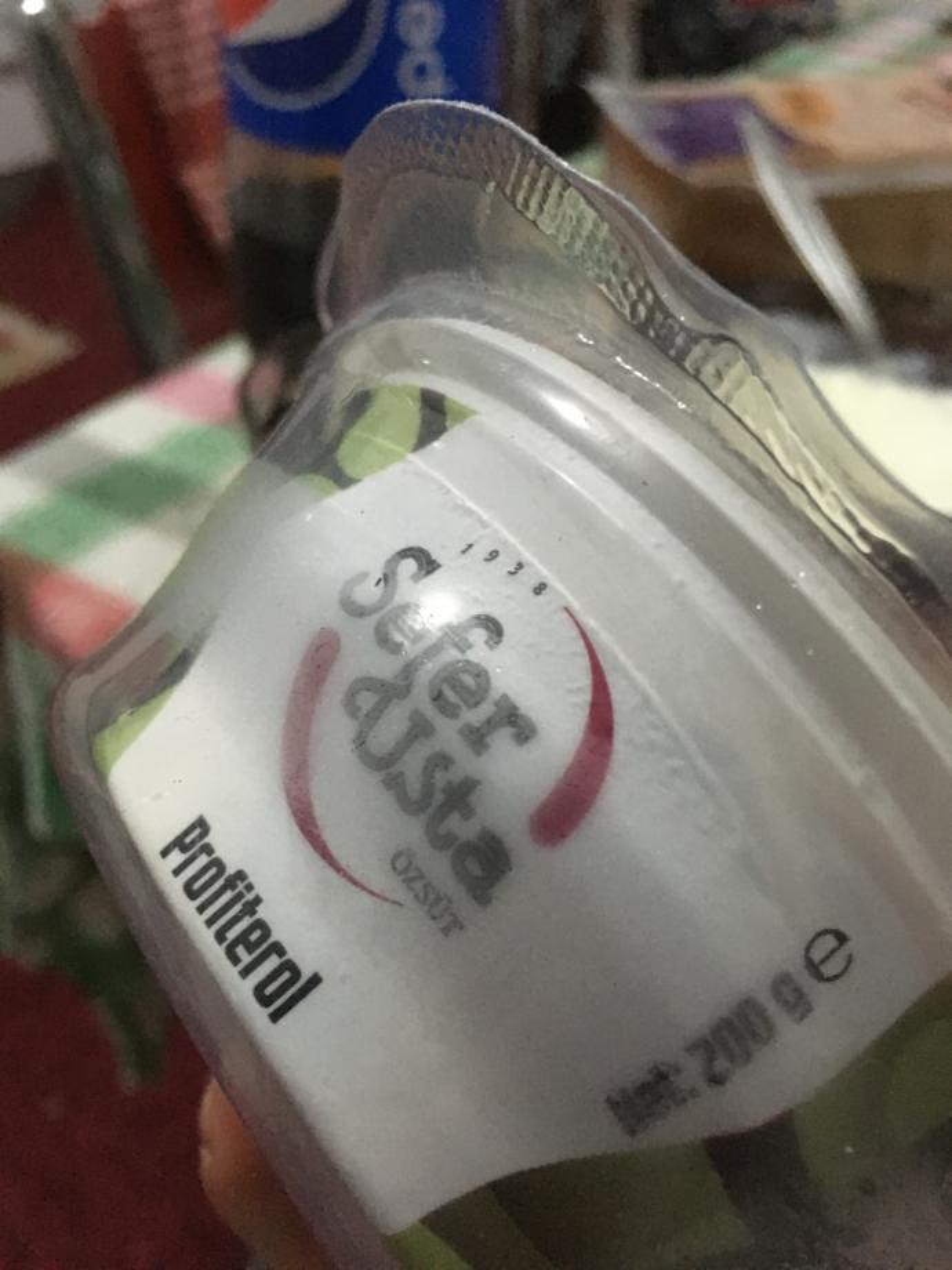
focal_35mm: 29
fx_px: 1063
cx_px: 476
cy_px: 635
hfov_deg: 48.2
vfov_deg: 61.7
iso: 320
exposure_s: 1/17
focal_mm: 4.15
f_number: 2.2
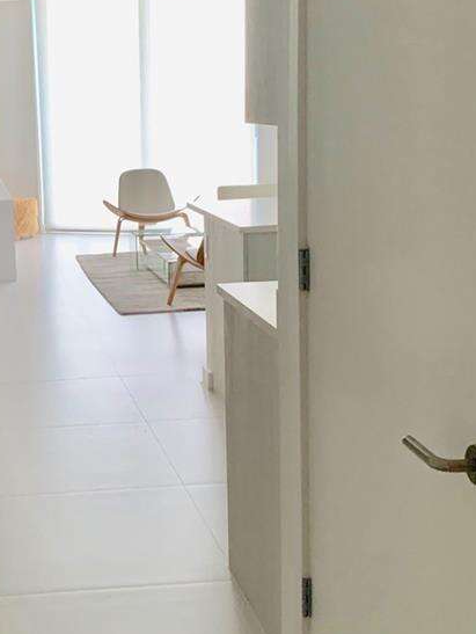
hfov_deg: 24.6
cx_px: 12
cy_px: 269
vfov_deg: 33.7
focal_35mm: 57
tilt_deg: -8.0
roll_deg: +4.0
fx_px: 1044
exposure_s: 1/60
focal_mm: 4.25
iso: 200
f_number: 1.8
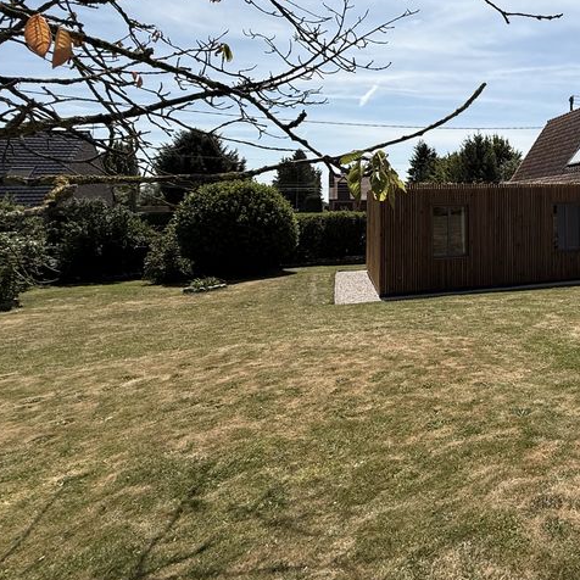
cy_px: 177
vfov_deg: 59.0
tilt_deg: +3.2
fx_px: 493
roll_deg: +0.6
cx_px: 556
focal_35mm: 26
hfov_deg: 51.3
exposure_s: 1/2717
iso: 50
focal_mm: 2.22
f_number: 2.2
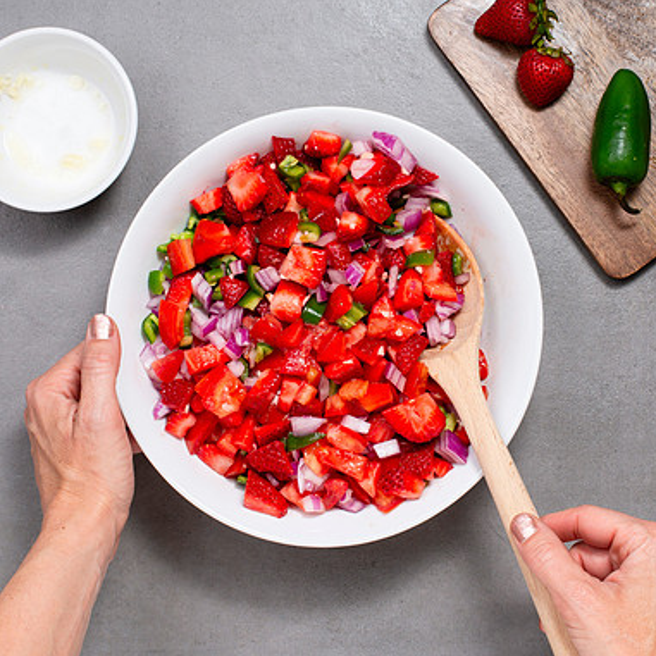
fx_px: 1587
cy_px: 289
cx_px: 374
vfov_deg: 23.3
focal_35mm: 74
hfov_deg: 23.3
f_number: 10
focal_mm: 50
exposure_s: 1/200
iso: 250
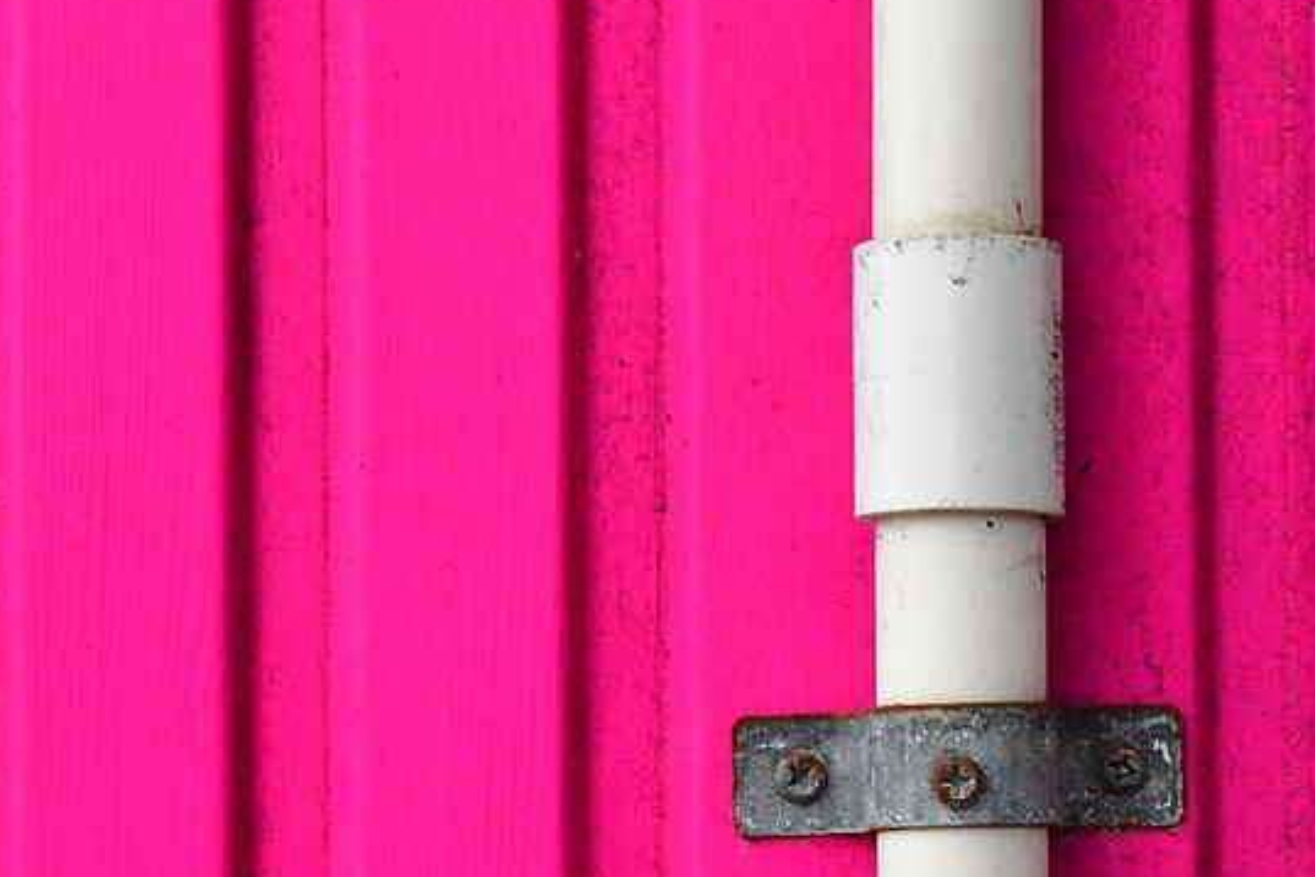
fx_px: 6136
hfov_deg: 12.2
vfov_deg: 8.1
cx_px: 590
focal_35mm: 168
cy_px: 862
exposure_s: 1/100
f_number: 10
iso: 2200
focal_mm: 55
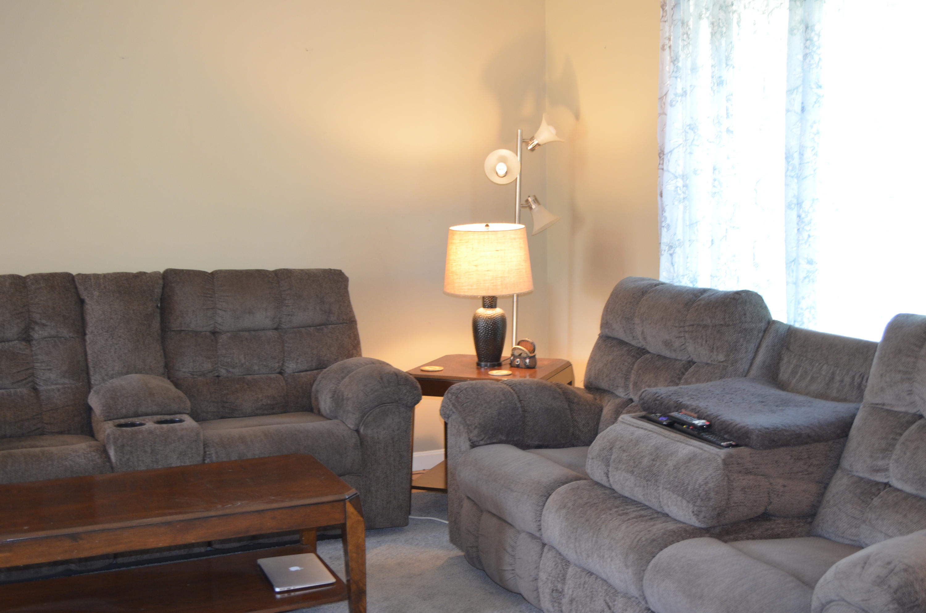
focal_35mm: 45
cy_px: 306
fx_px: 1155
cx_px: 463
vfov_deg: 29.7
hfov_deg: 43.7
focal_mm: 30
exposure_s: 1/15
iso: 800
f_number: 4.5
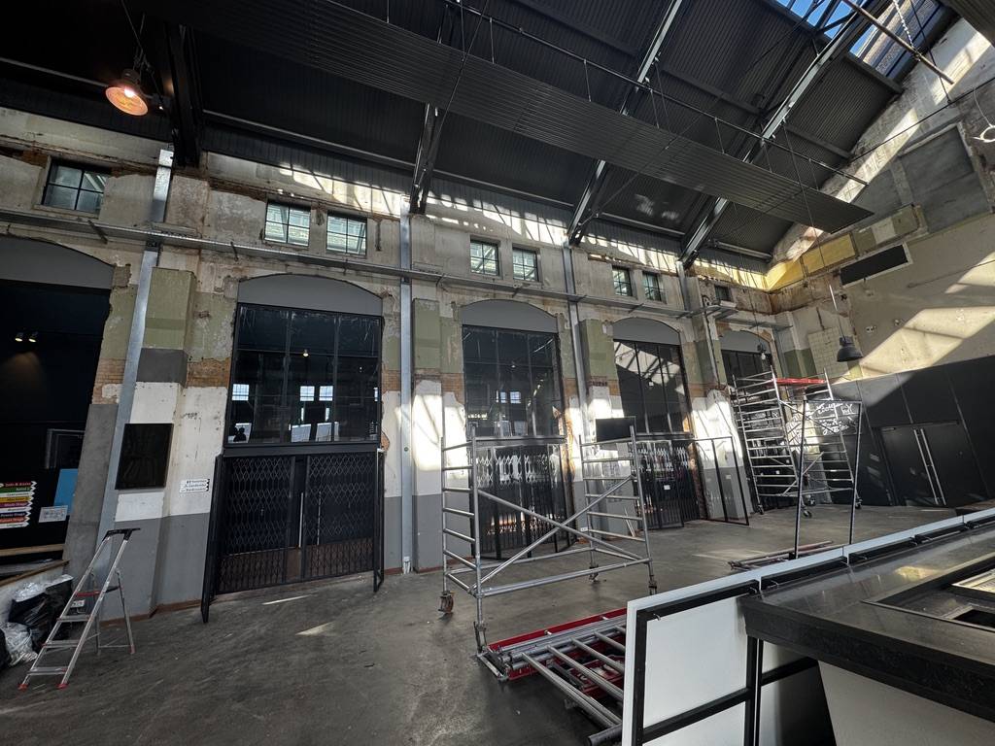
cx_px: 498
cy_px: 373
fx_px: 402
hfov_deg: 102.1
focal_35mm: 14
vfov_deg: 85.7
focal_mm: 2.22
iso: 40
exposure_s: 1/112
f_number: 2.2
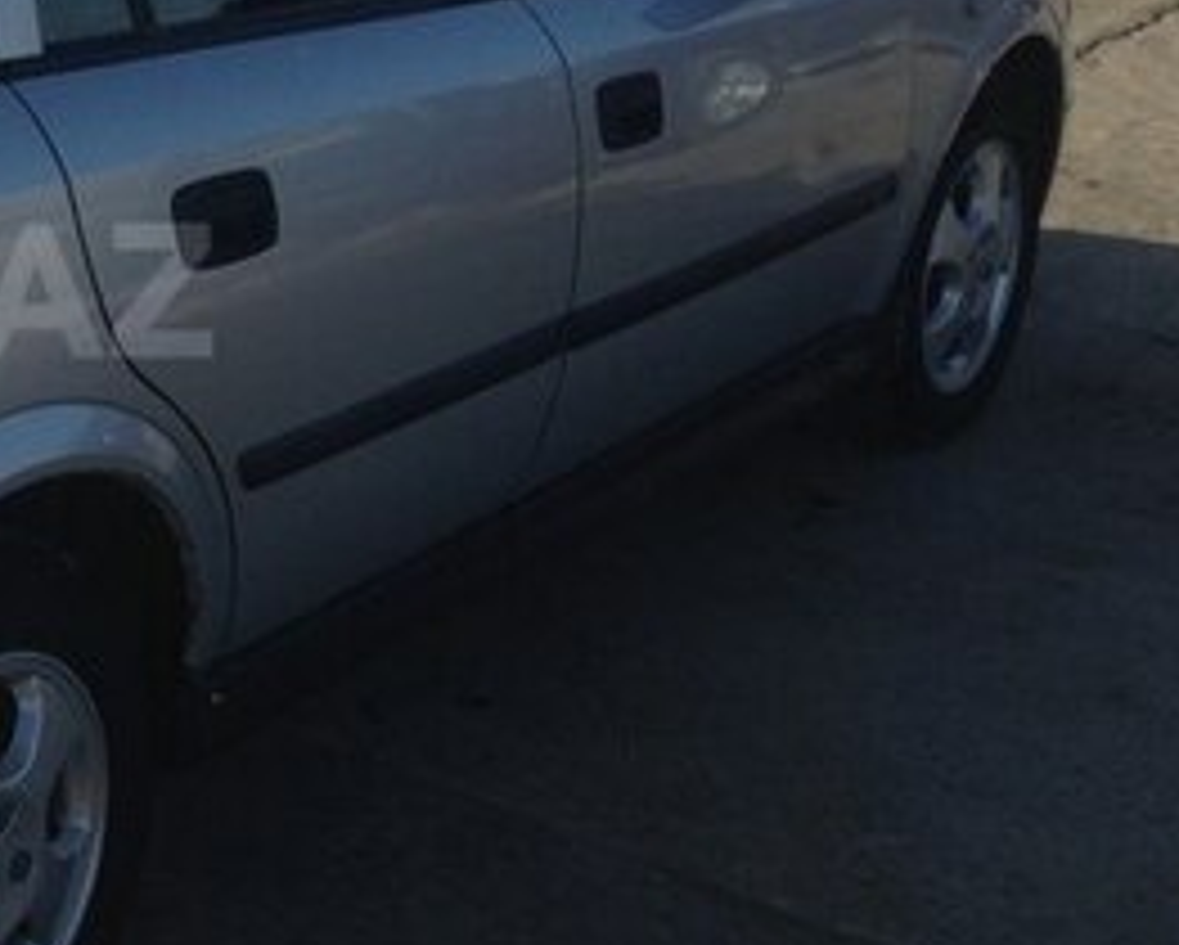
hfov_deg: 21.8
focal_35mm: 81
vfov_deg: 18.9
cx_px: -248
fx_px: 2829
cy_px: 290
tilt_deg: -17.4
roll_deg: +2.1
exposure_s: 1/1232
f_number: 2.4
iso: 50
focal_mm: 4.12
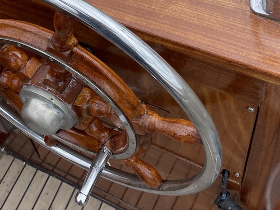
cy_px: -16
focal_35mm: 52
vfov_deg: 26.1
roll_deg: +9.1
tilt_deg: -44.5
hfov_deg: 36.7
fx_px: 421
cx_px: 114
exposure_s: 1/1667
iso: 32
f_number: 1.6
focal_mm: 4.2
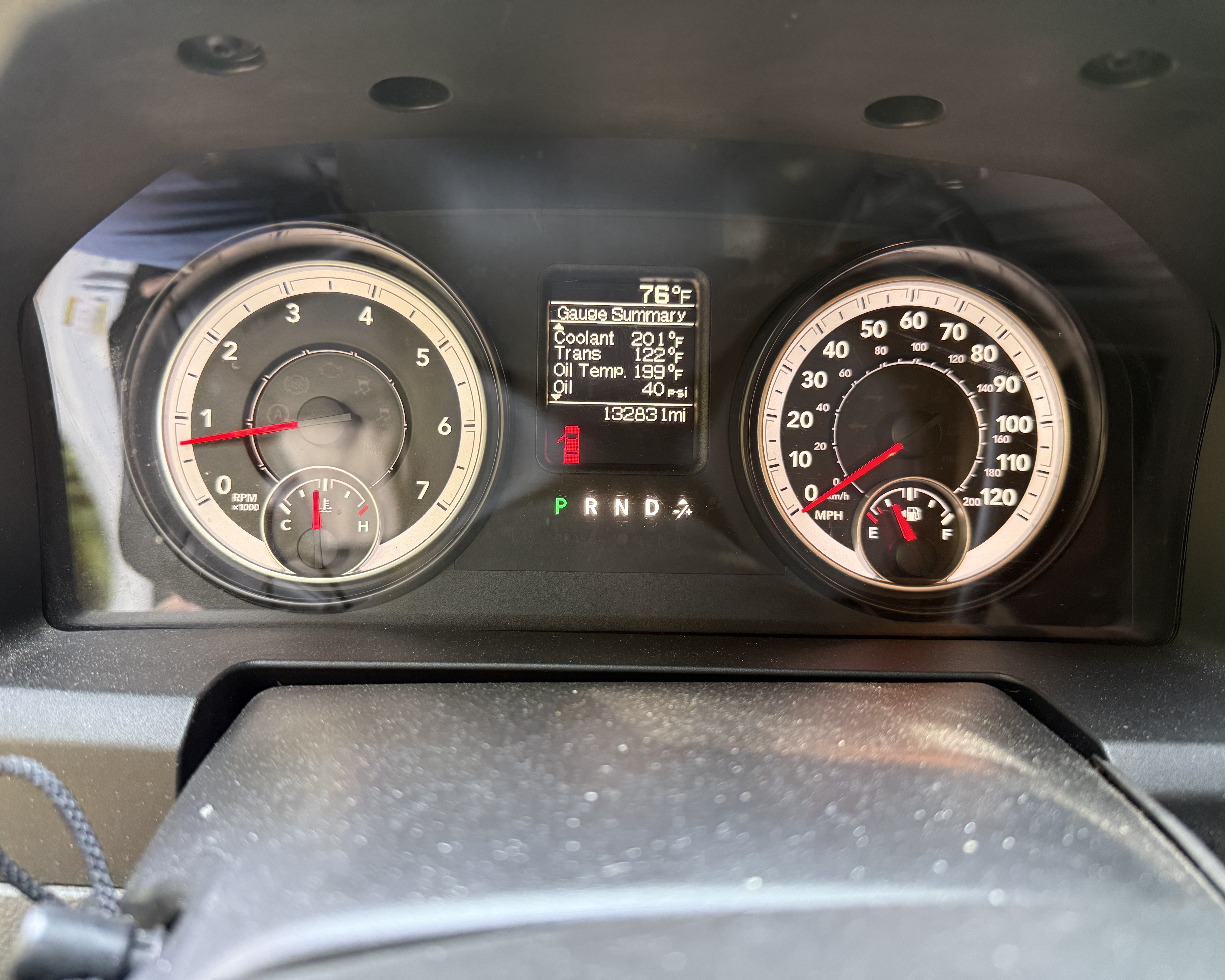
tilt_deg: -19.9
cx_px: 583
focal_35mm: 25
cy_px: 490
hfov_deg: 68.1
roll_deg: -2.0
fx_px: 906
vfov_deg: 56.8
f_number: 1.78
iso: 400
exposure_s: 1/60
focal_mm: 6.76
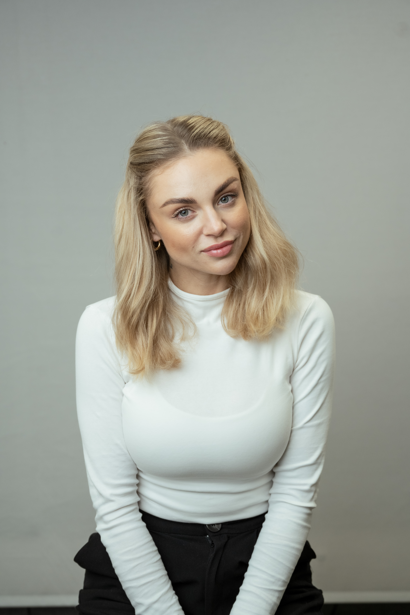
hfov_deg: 28.6
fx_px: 803
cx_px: 205
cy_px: 308
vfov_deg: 41.9
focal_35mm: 47
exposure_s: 1/250
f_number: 4
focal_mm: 47
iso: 640
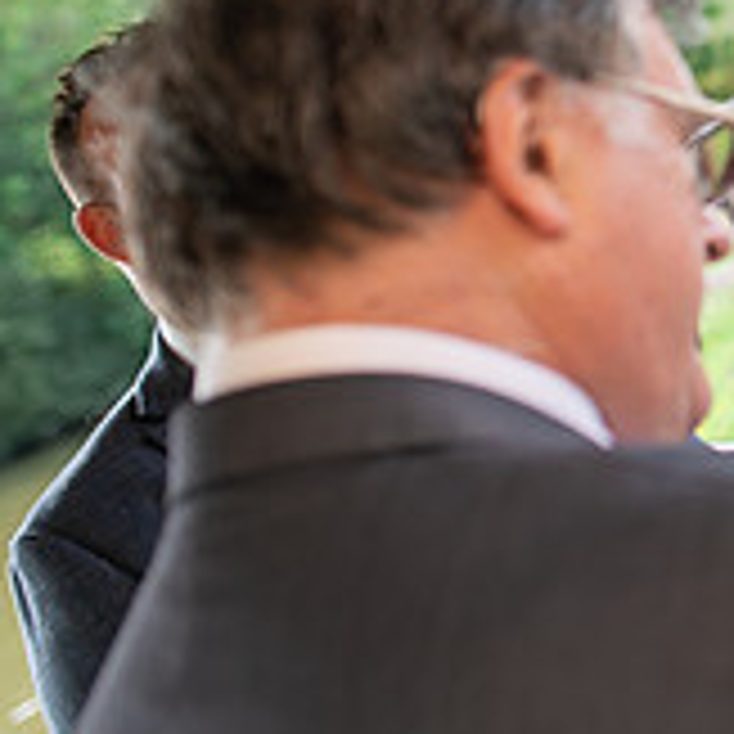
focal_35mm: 108
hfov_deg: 14.4
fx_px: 2591
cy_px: -67
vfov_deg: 15.7
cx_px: 1288
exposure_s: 1/250
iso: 100
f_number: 2.8
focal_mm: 35
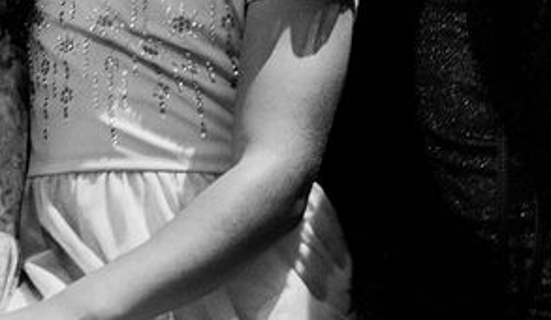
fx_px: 2444
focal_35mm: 166
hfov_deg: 12.9
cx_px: 328
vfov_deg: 7.5
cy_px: 256
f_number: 2.8
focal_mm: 27
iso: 1600
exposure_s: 1/125
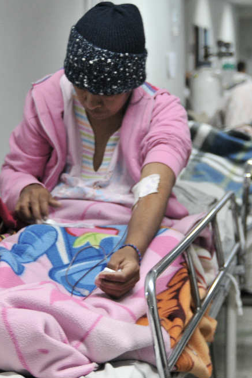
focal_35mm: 86
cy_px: 189
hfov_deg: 15.9
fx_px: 902
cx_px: 90
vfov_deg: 23.6
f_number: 2.8
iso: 1000
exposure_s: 1/50
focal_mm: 38
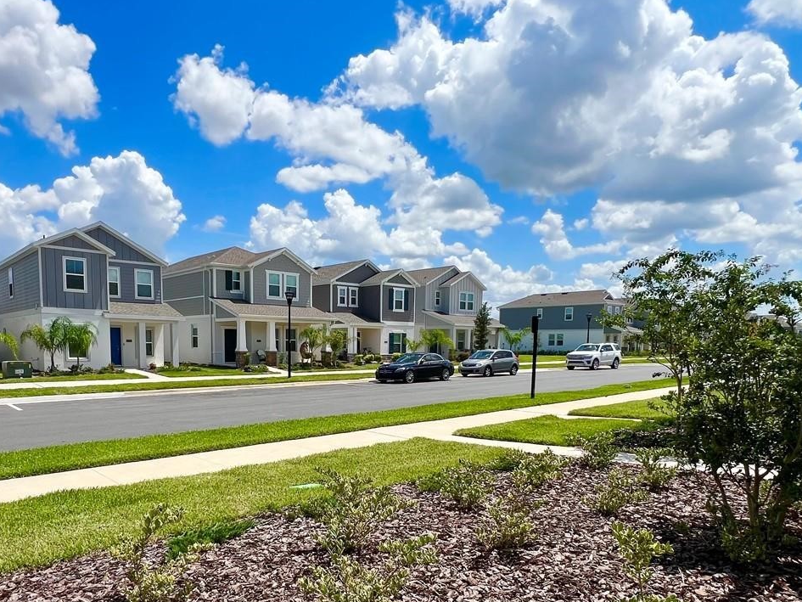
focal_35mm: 22
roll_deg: -0.6
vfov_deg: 59.8
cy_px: 397
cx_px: 350
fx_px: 510
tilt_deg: -5.9
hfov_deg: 76.0
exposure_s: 1/2538
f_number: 1.8
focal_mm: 1.57
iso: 32
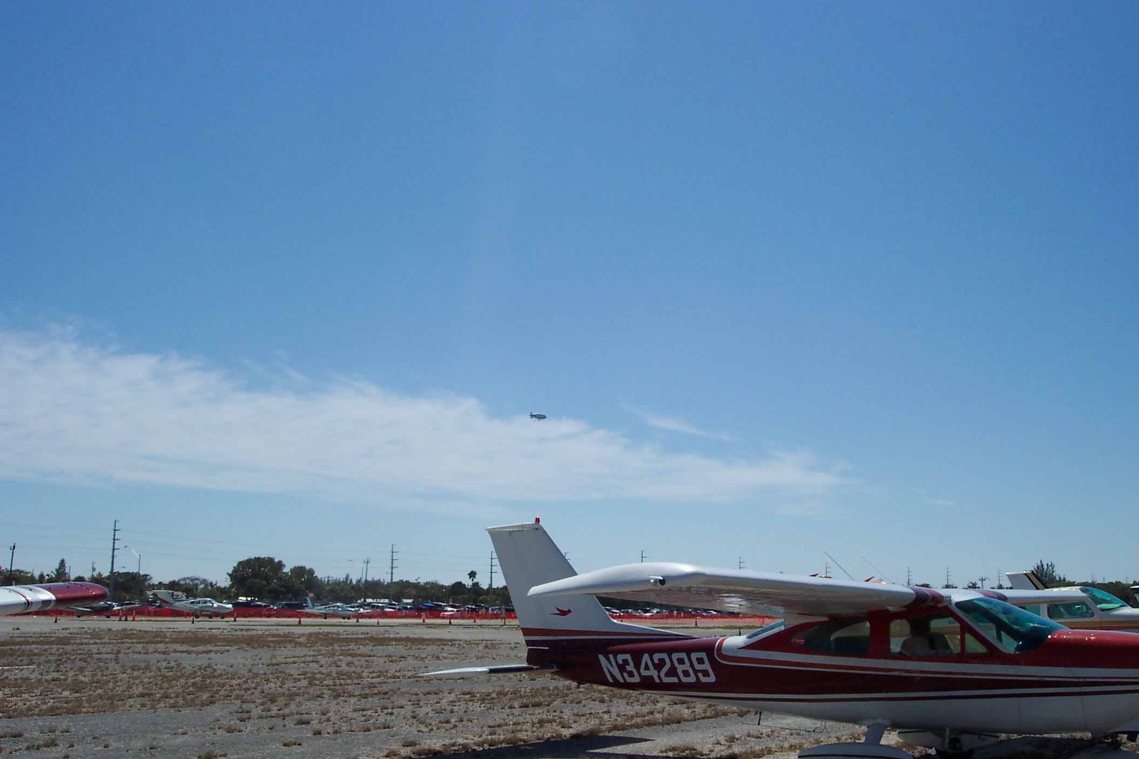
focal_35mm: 39
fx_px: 1234
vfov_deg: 34.2
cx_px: 580
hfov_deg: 49.6
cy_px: 388
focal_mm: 8
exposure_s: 1/1000
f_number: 4.8
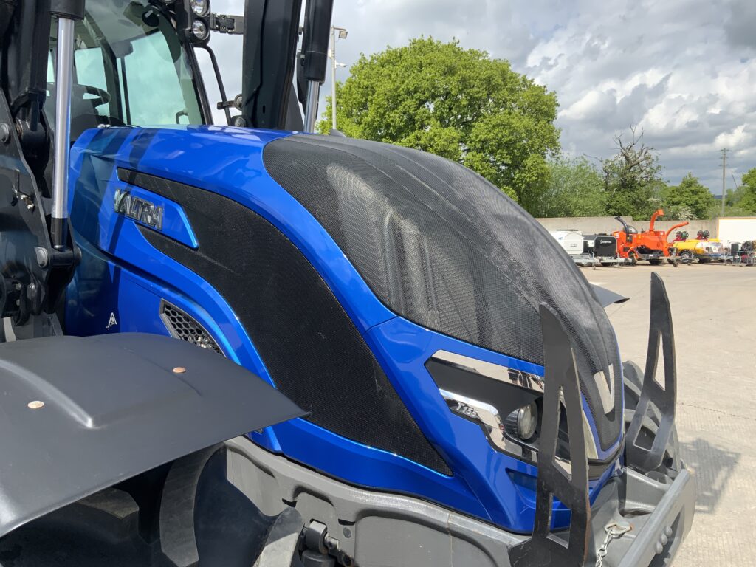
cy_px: 284
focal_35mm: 29
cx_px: 378
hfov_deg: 61.7
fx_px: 633
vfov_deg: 48.2
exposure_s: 1/1076
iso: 16
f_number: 1.8
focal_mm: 3
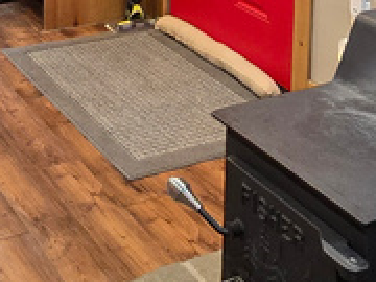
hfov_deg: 25.9
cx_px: 75
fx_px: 804
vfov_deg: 17.4
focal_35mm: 74
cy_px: -171
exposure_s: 1/60
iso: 400
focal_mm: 2.2
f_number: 2.2
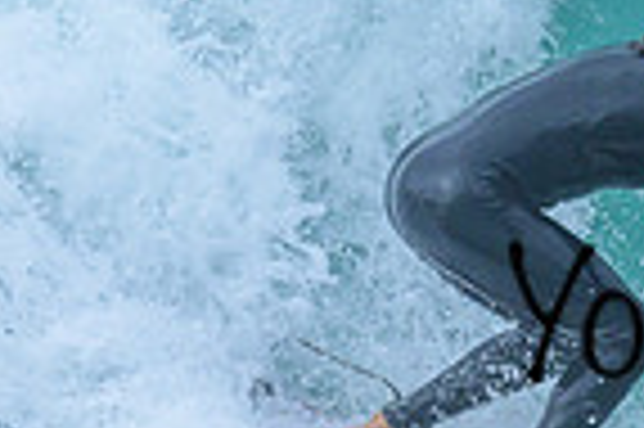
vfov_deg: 0.3
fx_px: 79728
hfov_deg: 0.5
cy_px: 149
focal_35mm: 4462
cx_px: 769
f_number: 6.3
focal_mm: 800
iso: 500
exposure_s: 1/2500
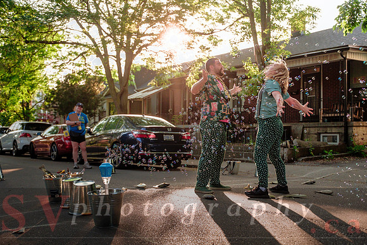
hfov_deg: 52.5
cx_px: 184
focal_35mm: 37
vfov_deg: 36.4
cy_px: 132
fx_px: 372
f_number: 1.8
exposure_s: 1/2000
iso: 500
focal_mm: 21.3
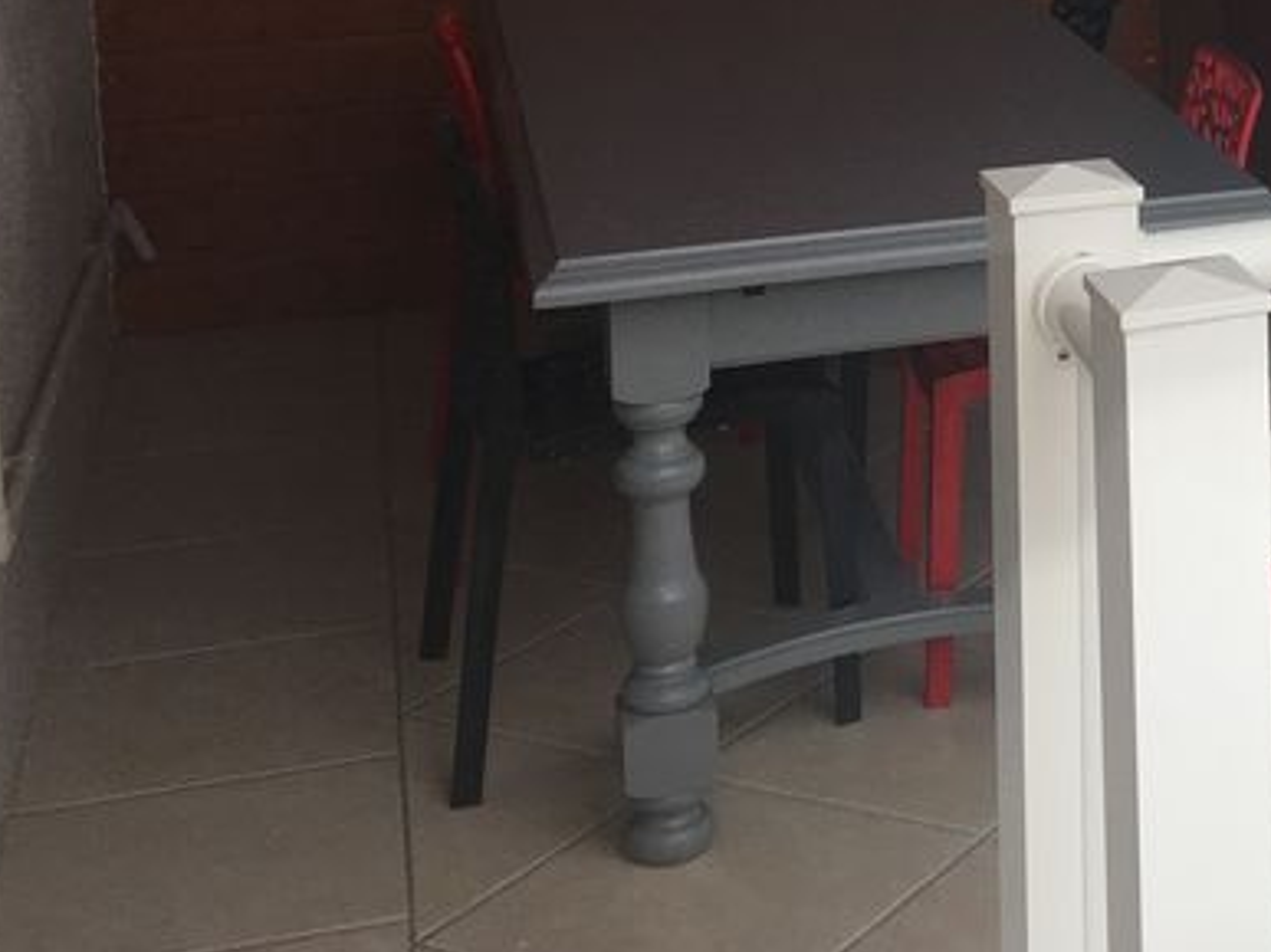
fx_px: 2753
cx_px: 1593
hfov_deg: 23.4
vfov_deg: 18.5
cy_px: -204
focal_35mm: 75
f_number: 2.2
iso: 25
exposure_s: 1/1538
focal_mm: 4.15
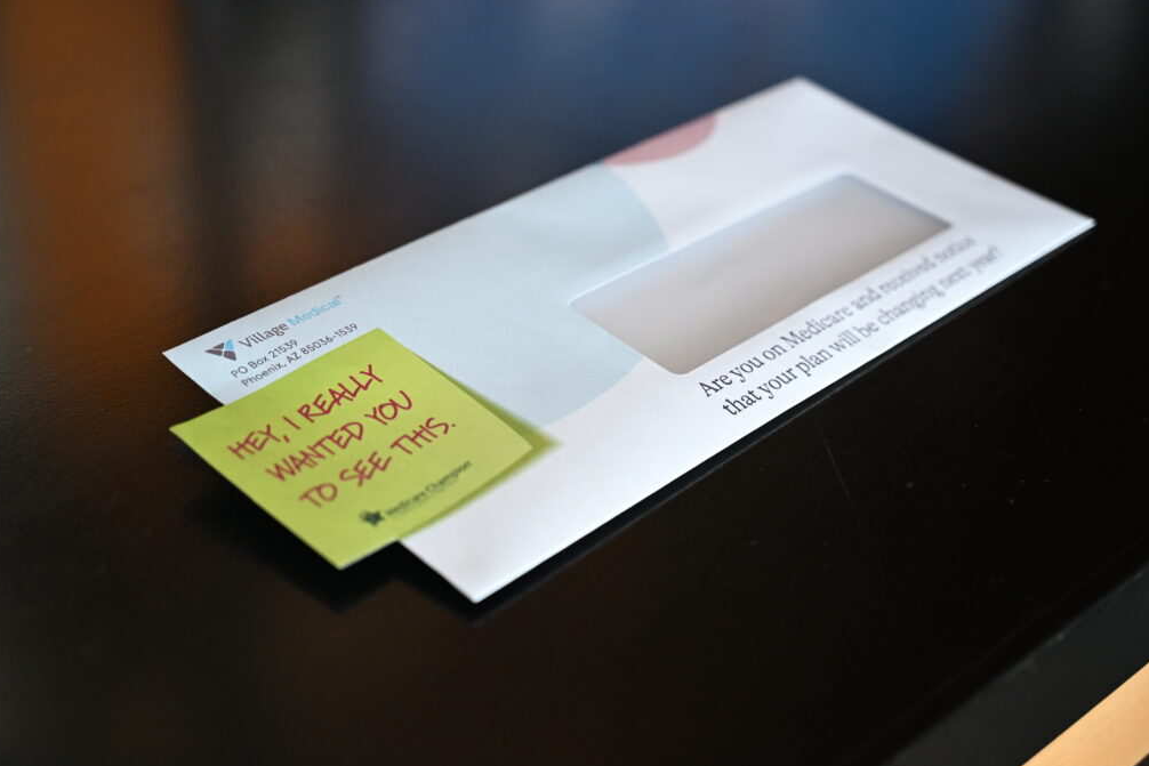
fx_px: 1851
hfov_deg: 34.5
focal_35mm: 58
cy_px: 378
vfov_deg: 23.4
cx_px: 568
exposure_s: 1/60
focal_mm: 57
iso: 2500
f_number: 4
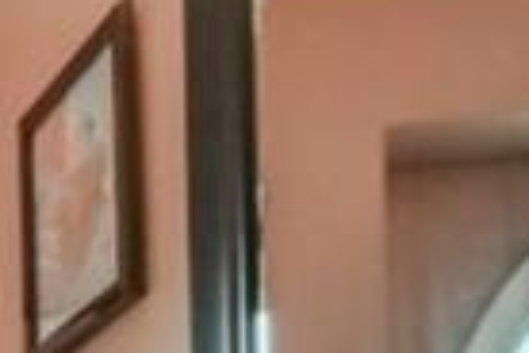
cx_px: -1257
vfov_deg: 9.9
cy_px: 900
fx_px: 1749
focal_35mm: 119
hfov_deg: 9.9
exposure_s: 1/400
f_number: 8
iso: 4000
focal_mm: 16
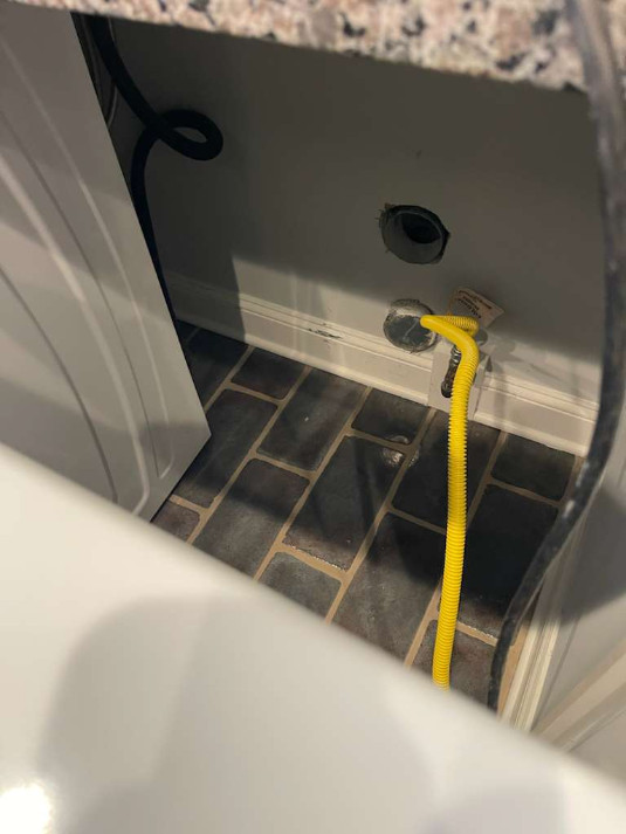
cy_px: 417
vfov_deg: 67.3
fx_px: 627
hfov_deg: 53.1
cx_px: 313
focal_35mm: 26
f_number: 1.8
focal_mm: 4.2
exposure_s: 1/2105
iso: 32
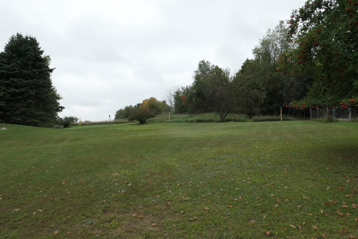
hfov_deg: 73.7
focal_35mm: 24
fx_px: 239
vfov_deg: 53.1
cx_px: 179
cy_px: 120
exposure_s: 1/160
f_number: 7.1
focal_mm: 8.8
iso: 125
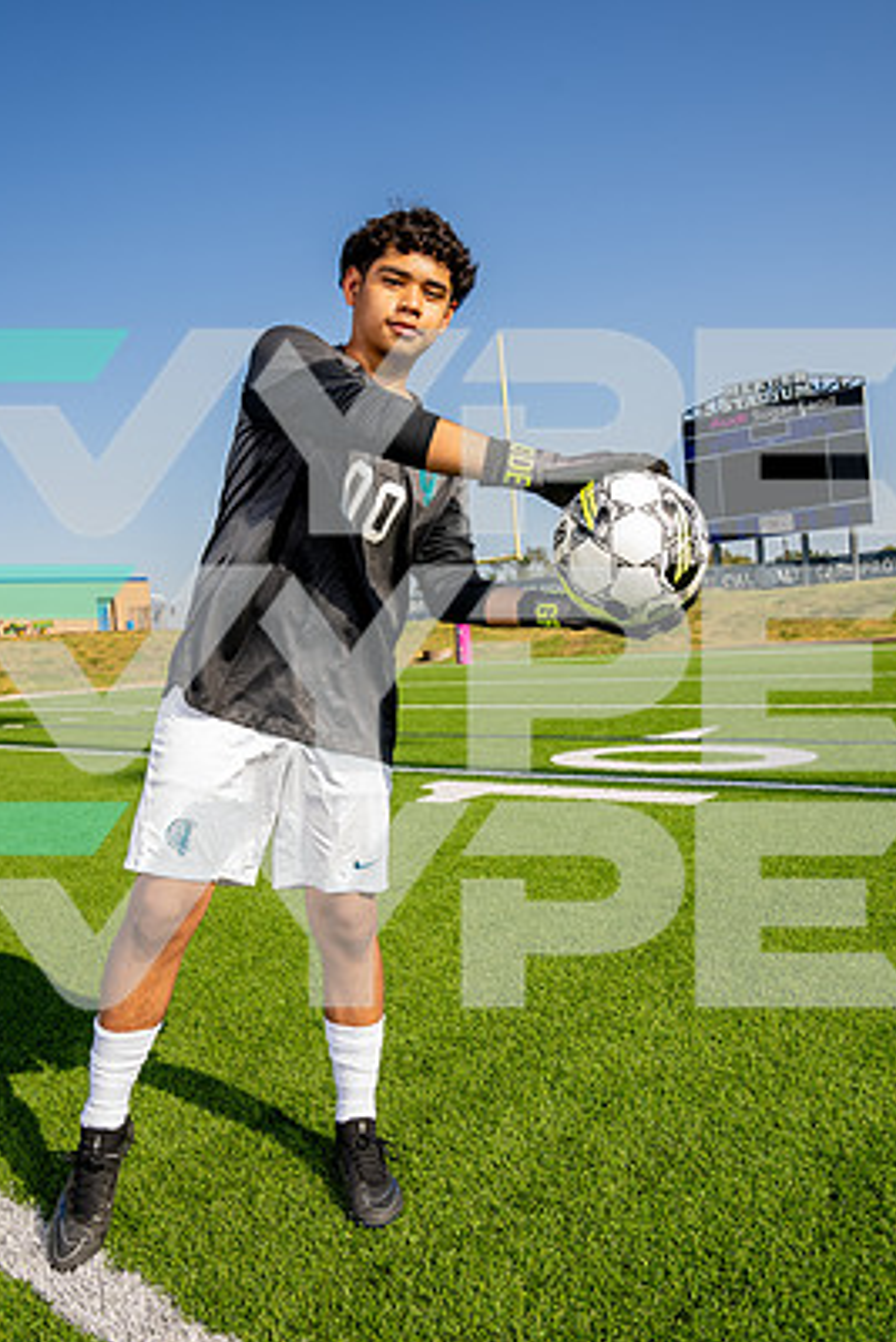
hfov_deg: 48.0
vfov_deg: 67.4
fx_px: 1007
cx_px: 430
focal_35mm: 27
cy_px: 671
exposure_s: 1/125
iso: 50
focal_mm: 24
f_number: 7.1
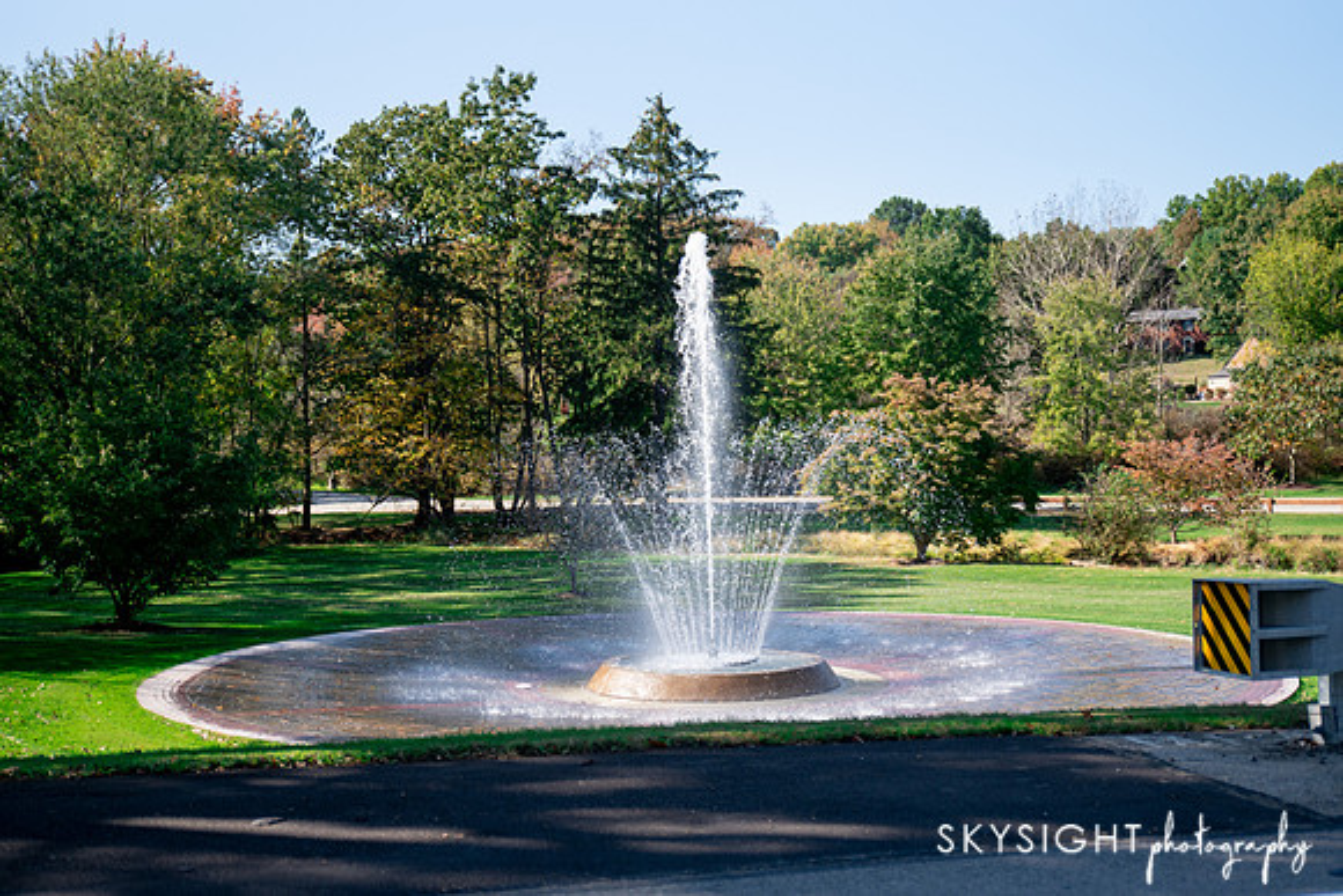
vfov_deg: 29.3
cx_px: 672
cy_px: 448
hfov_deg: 42.7
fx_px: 1716
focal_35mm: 46
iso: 250
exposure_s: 1/4000
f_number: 2.8
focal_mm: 46
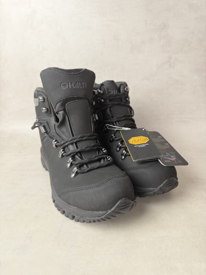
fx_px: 190
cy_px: 138
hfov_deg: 56.8
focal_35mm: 24
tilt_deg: -21.3
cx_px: 103
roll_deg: -0.3
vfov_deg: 71.6
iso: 250
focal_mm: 6.76
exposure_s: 1/100
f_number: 1.78
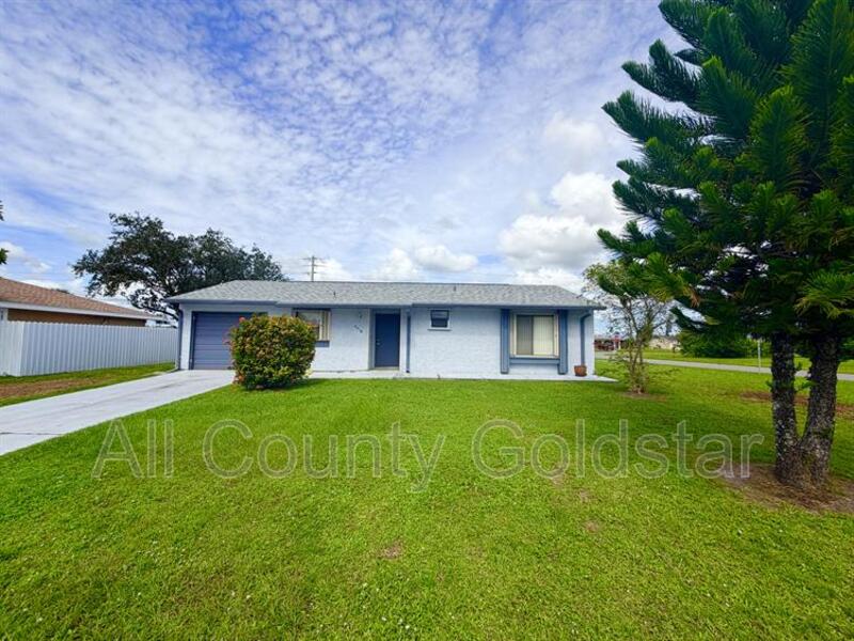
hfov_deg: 102.1
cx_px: 427
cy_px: 320
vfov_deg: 85.7
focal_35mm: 14
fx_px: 345
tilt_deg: +3.0
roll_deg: -1.1
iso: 20
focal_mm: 2.22
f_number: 2.2
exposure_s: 1/1189
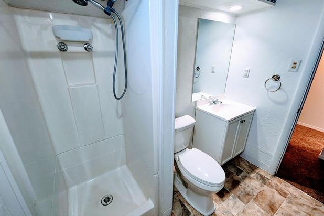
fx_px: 126
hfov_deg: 104.2
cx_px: 157
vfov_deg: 81.1
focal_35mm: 14
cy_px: 101
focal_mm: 2.2
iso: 320
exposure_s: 1/40
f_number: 2.2
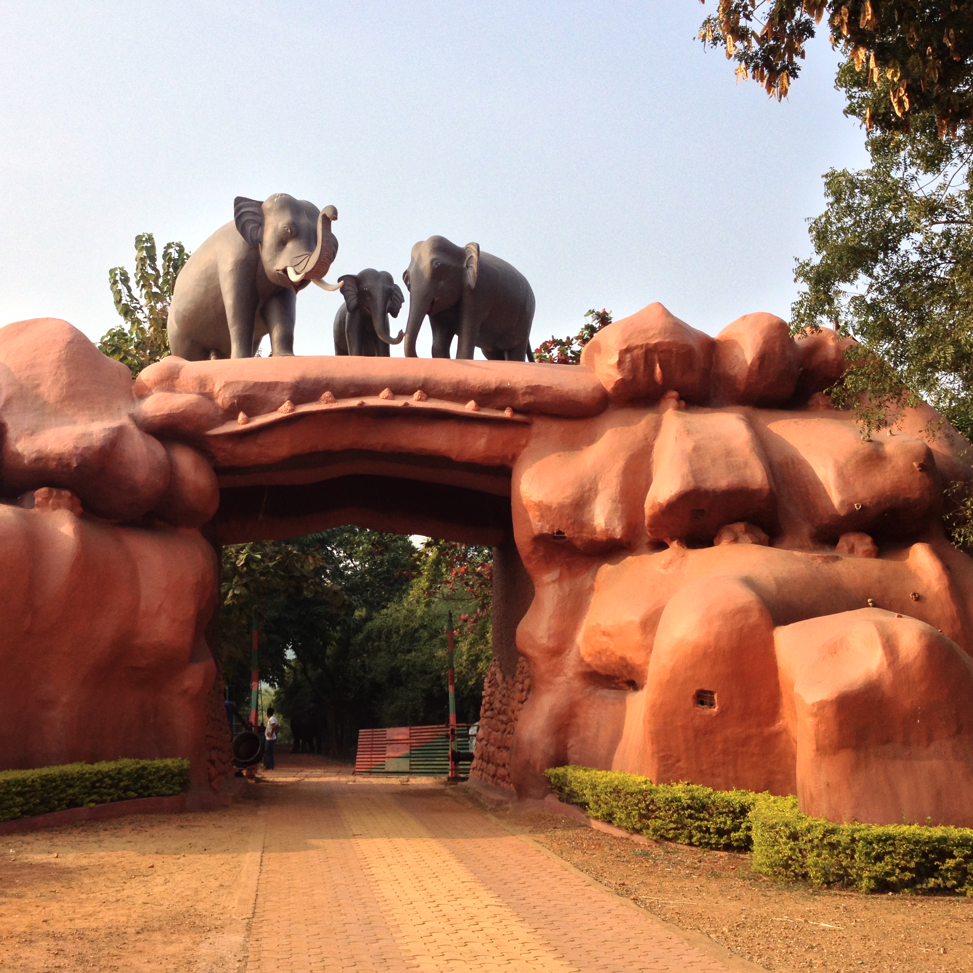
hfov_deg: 39.9
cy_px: 490
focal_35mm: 42
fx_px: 1336
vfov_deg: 40.0
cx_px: 406
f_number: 2.4
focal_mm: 4.28
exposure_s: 1/1004
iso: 50
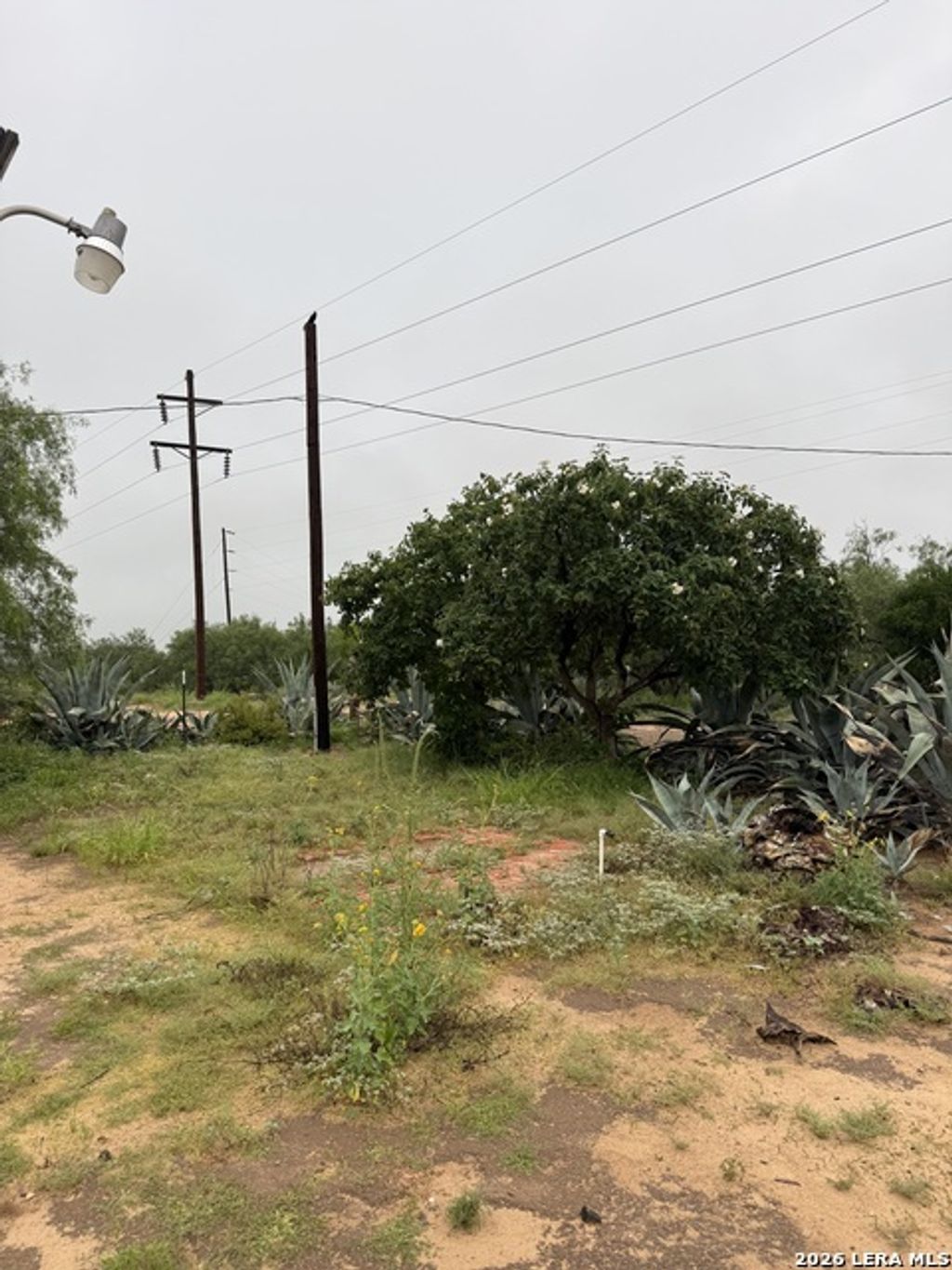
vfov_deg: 71.6
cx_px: 476
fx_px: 880
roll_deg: +1.6
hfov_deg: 56.8
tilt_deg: +4.7
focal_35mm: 24
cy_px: 635
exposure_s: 1/121
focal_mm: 6.76
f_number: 1.78
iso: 64
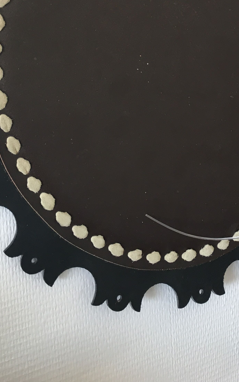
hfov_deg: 23.0
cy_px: 41
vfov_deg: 34.3
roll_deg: +2.5
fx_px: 584
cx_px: 174
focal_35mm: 56
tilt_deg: -2.3
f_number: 2.2
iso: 40
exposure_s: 1/33
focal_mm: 4.15
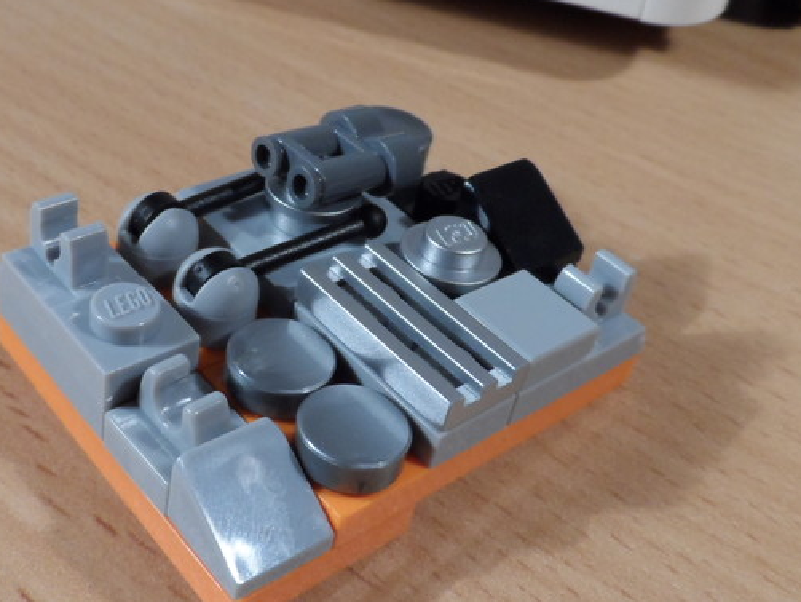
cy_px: 290
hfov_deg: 43.4
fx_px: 995
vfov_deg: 33.6
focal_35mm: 43
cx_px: 290
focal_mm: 4
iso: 200
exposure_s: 1/45
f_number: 3.2
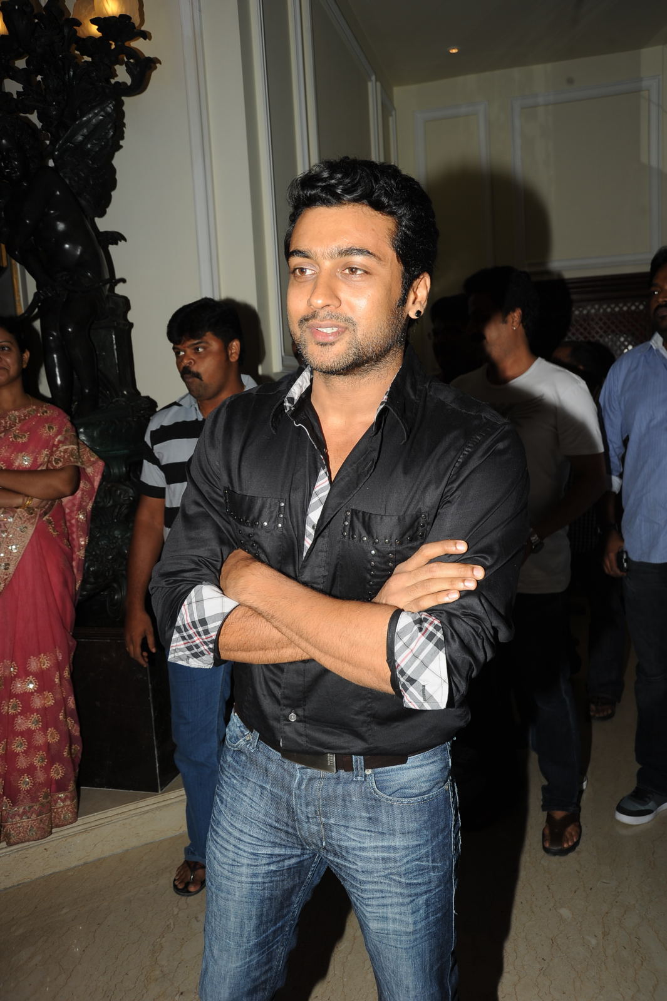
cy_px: 500
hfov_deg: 44.9
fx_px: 807
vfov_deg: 63.7
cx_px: 334
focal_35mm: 29
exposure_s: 1/125
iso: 200
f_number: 9
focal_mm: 29
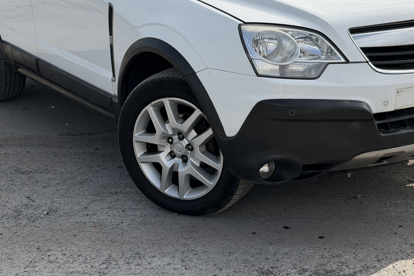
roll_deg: +0.7
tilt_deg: -12.8
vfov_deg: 17.8
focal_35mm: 76
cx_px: 248
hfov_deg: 26.6
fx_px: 874
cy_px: 57
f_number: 1.78
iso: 64
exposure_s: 1/5587
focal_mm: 6.76
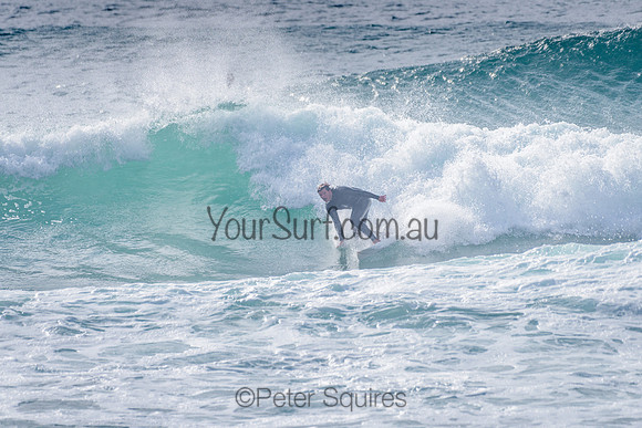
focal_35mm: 612
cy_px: 190
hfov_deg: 3.4
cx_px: 278
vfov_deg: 2.2
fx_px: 10919
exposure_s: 1/2000
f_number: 5.6
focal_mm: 500
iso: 80
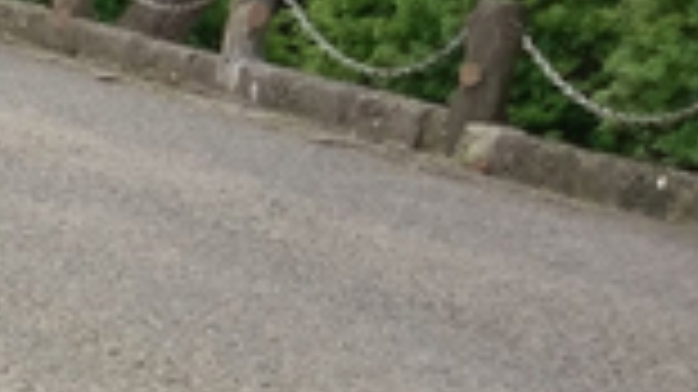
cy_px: 104
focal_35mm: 146
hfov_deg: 11.9
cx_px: -973
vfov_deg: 8.3
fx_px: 2701
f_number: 1.8
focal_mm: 4.58
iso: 125
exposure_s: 1/60
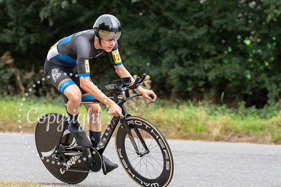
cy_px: 65
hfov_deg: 11.2
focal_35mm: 184
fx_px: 1434
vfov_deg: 7.5
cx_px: 98
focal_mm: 141
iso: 1000
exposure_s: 1/1000
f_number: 4
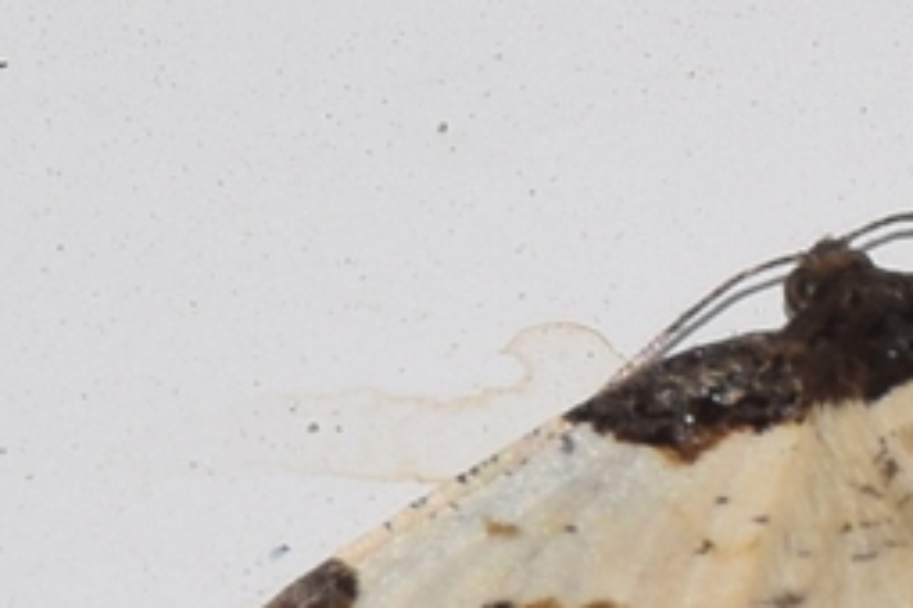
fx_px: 20034
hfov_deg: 2.6
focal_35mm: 790
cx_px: 942
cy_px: 386
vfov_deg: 1.7
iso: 100
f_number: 13
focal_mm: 140
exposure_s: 1/160
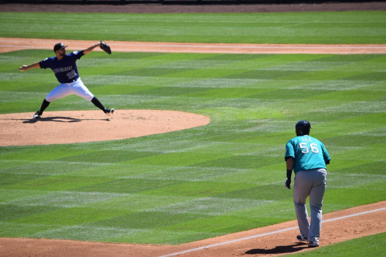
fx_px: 3860
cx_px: 193
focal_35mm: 360
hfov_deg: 5.7
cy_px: 128
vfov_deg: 3.8
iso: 200
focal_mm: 240
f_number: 6.3
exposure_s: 1/640
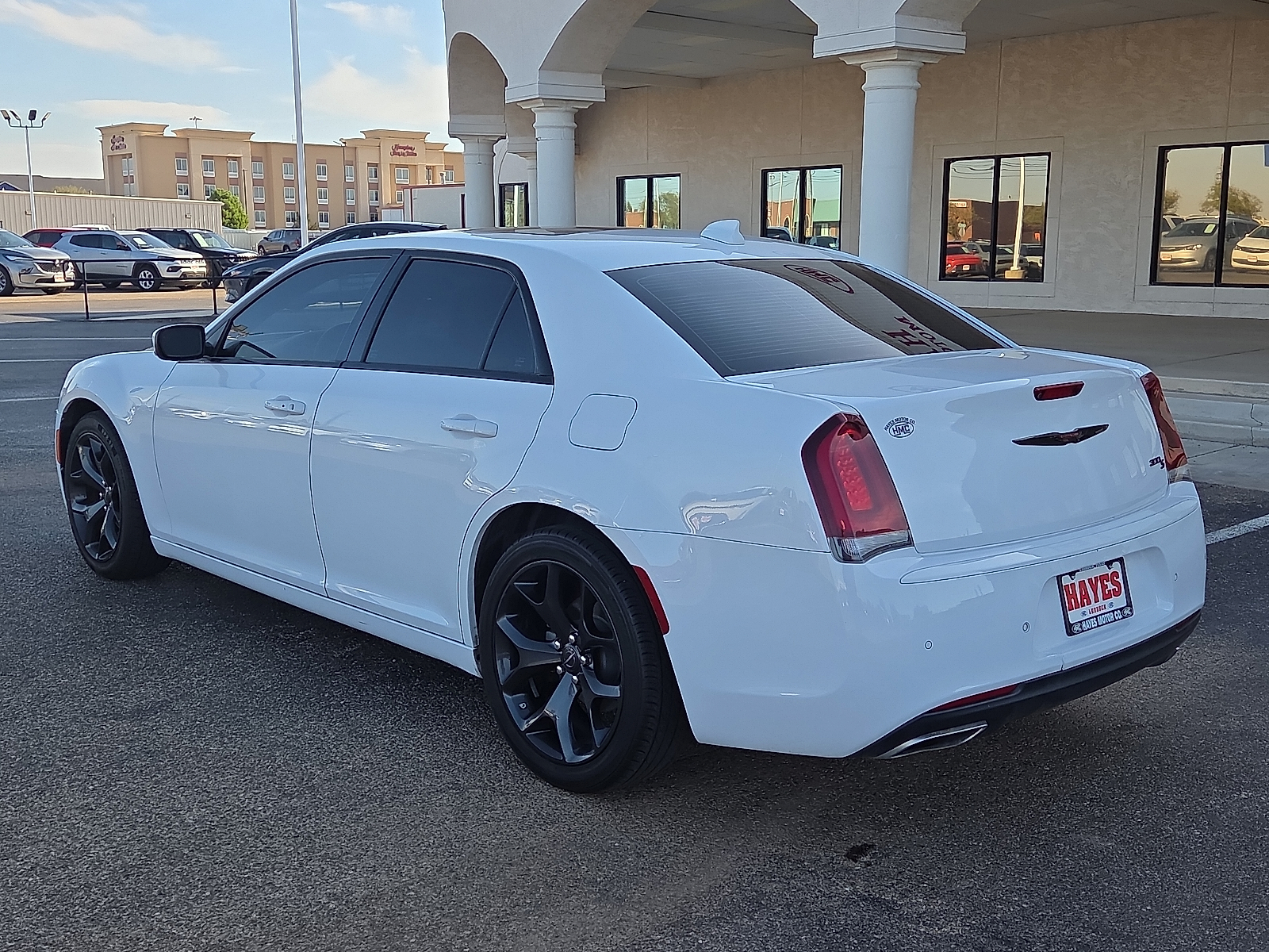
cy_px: 476
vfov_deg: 38.7
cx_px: 634
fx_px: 1356
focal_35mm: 37
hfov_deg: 50.1
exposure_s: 1/833
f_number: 1.8
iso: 25
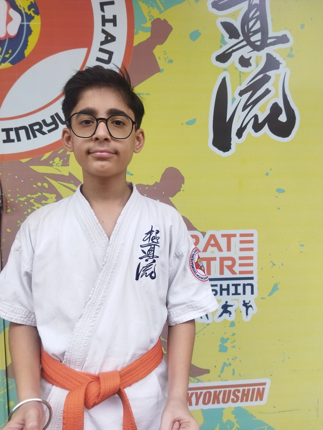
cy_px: 215
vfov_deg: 65.3
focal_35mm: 27
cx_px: 162
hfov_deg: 51.4
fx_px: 336
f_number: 1.79
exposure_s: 1/622
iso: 100
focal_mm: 4.71
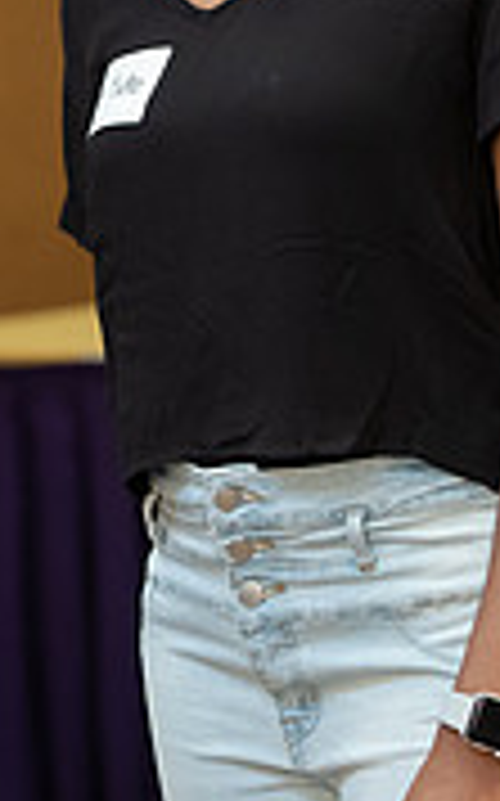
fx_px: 5438
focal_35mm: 249
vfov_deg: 8.4
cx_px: -32
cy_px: 52
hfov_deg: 5.3
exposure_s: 1/200
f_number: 3.5
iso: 1600
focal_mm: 75
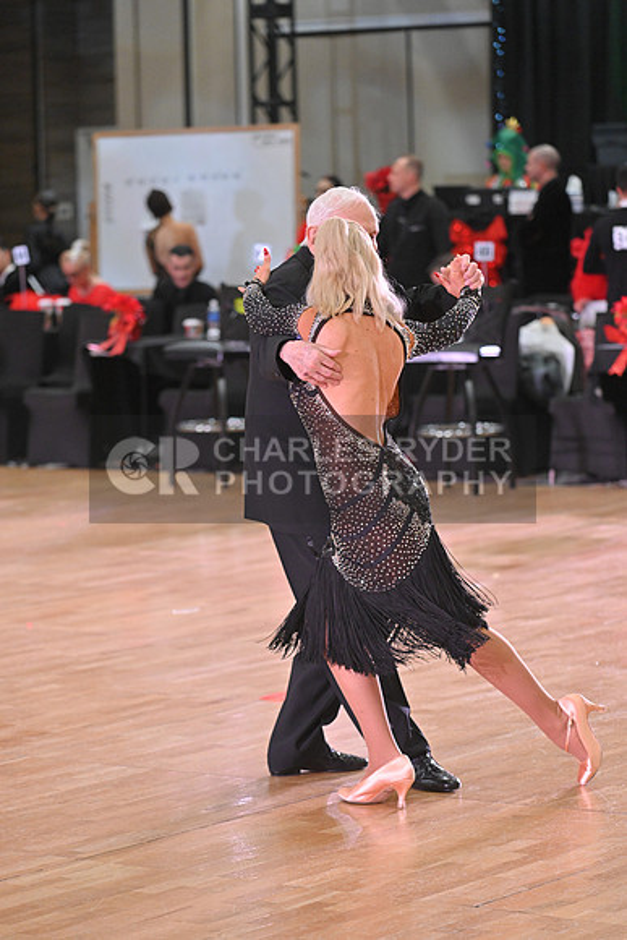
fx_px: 3394
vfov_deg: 15.8
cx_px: 314
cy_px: 470
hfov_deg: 10.6
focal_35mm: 130
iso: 3200
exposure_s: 1/400
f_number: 4
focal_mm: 130
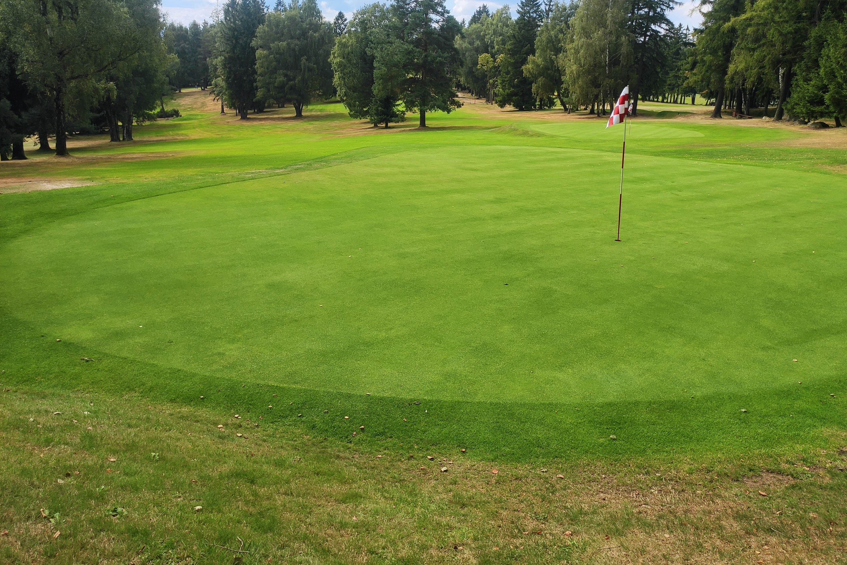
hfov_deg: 65.5
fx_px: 659
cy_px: 242
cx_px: 437
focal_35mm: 28
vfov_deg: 46.3
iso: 112
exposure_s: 1/2481
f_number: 1.75
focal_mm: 4.77
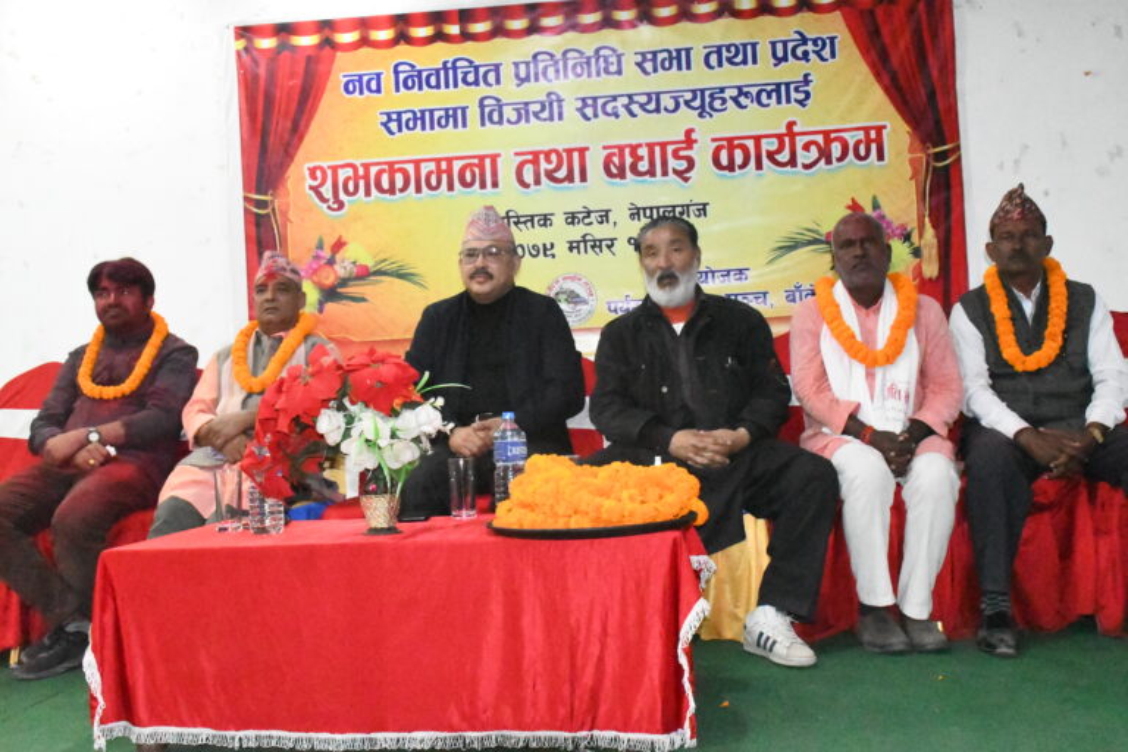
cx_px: 564
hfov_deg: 53.1
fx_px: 1128
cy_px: 376
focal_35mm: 36
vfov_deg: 36.9
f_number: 5
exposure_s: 1/250
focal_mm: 24
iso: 51200
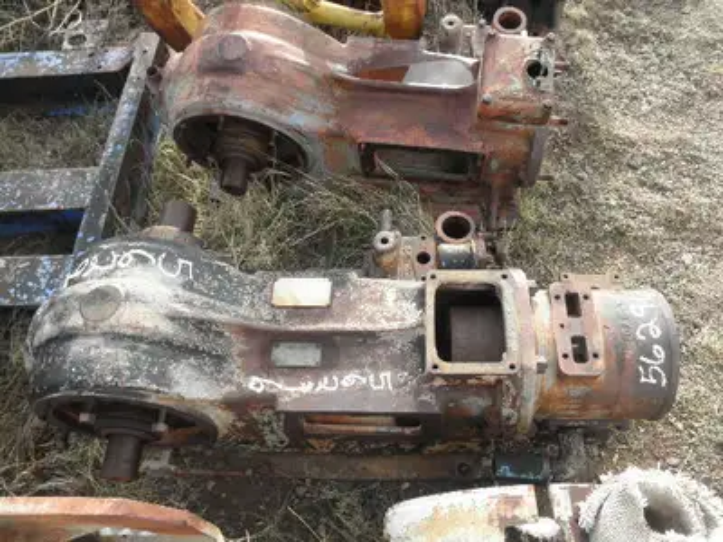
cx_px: 362
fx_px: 585
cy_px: 271
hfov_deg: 63.4
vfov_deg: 49.7
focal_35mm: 28
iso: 64
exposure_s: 1/160
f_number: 3
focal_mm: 5
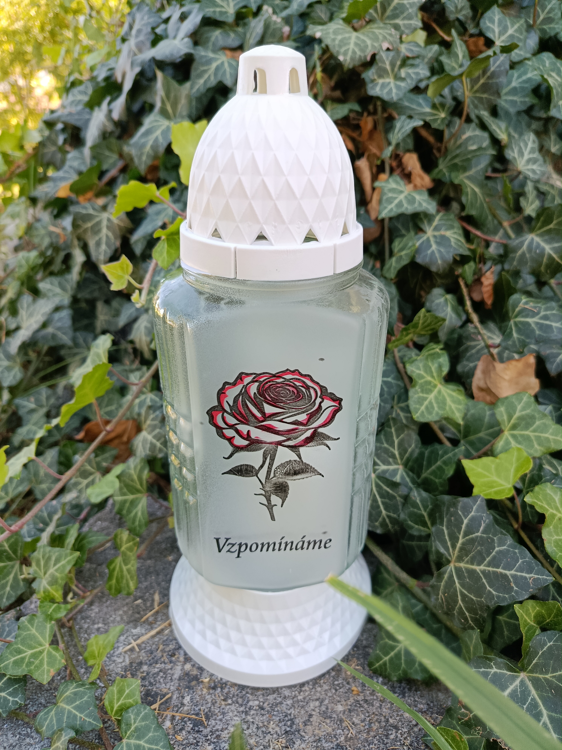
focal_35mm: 24
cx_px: 281
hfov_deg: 56.8
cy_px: 375
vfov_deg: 71.6
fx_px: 520
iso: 120
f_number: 1.7
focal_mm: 5.24
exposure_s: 1/100
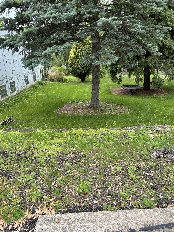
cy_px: 116
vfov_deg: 67.3
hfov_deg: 53.1
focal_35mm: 26
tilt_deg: -19.9
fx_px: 174
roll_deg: +1.8
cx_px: 87
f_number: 1.5
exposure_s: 1/434
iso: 50
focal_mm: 5.7
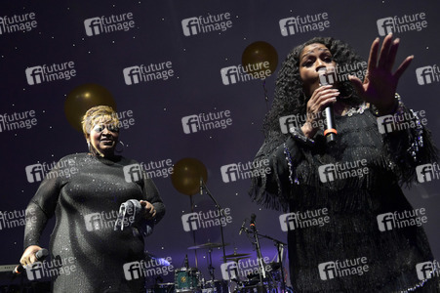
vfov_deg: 44.9
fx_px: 354
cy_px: 146
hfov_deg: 63.7
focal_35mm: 29
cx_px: 220
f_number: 5
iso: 8000
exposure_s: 1/400
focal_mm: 29
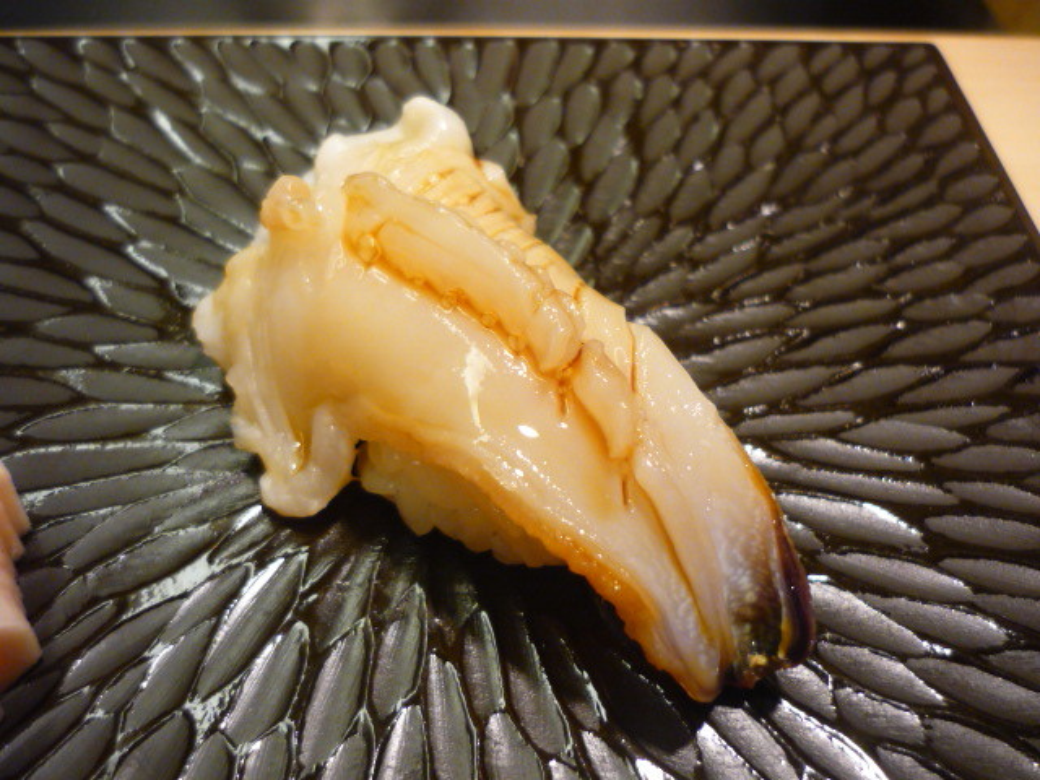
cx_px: 520
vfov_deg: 42.9
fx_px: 991
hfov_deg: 55.4
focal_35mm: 33
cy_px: 390
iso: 320
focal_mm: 5.5
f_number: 2.8
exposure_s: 1/30
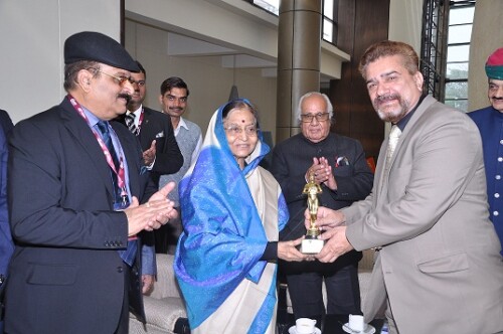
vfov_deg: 36.8
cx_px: 252
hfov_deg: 53.2
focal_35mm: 36
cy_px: 167
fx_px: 502
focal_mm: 24
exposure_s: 1/125
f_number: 6.3
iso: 320
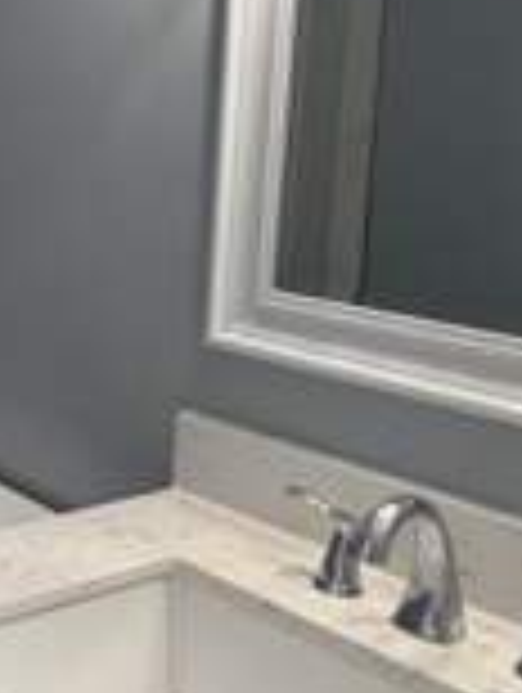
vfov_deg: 33.1
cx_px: -234
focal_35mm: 58
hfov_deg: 21.6
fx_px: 1163
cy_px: 288
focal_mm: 2.22
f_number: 2.2
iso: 320
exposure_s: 1/120
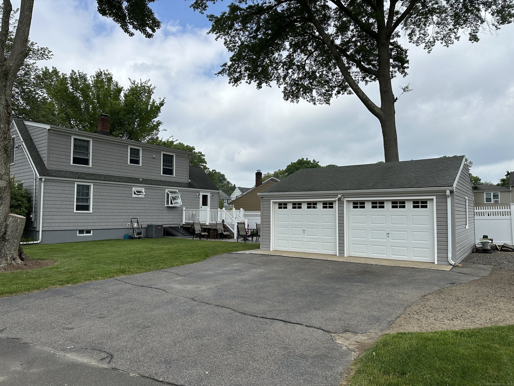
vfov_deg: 56.8
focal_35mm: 24
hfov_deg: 71.6
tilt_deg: +3.1
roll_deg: -0.4
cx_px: 257
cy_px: 193
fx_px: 356
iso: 80
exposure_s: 1/5848
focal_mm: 6.86
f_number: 1.78
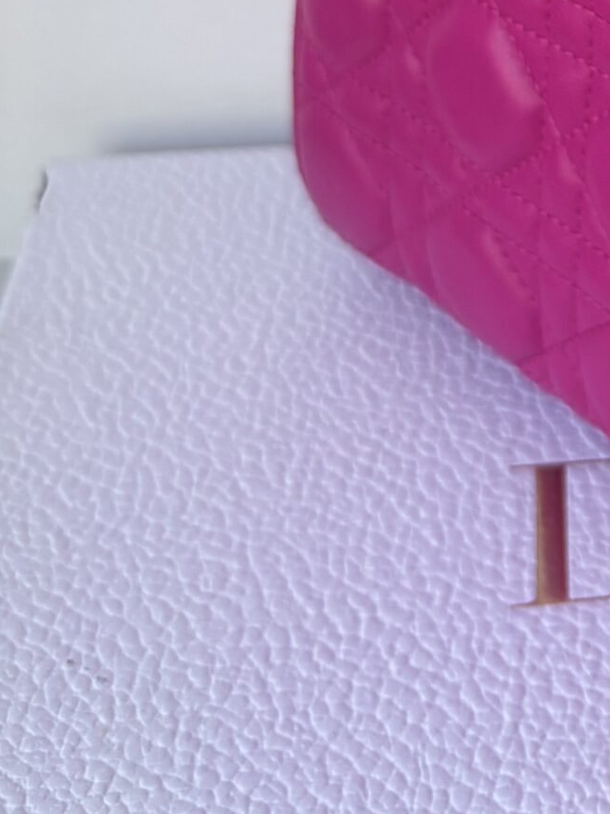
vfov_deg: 23.1
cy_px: -176
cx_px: 900
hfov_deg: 17.3
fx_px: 1809
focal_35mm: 77
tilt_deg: -29.1
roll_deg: -4.3
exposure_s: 1/121
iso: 125
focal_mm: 5.96
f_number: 1.6
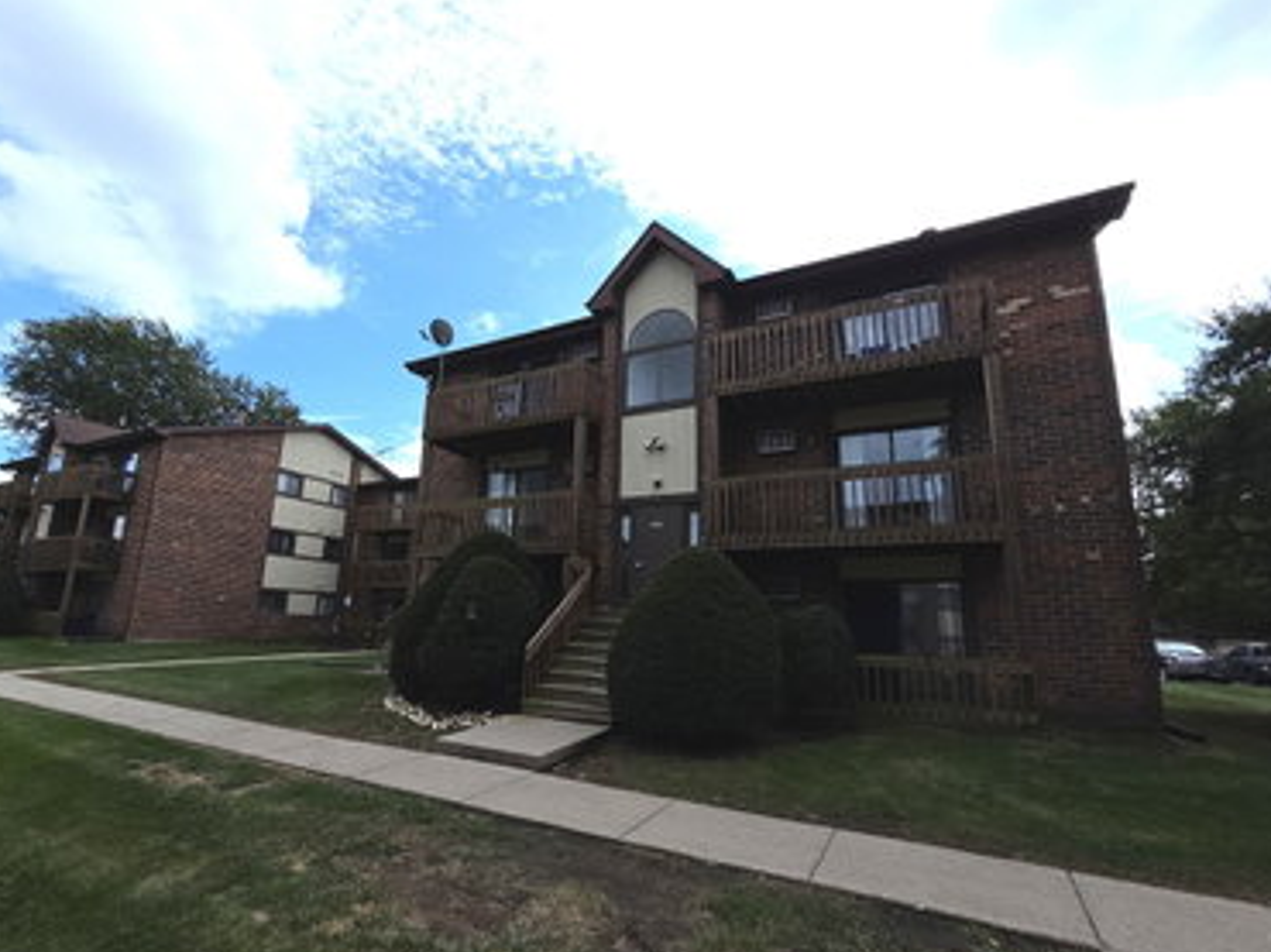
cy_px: 509
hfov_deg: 98.1
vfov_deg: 81.6
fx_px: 550
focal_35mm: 15
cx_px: 599
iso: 50
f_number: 2.2
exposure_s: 1/2443
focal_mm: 2.2
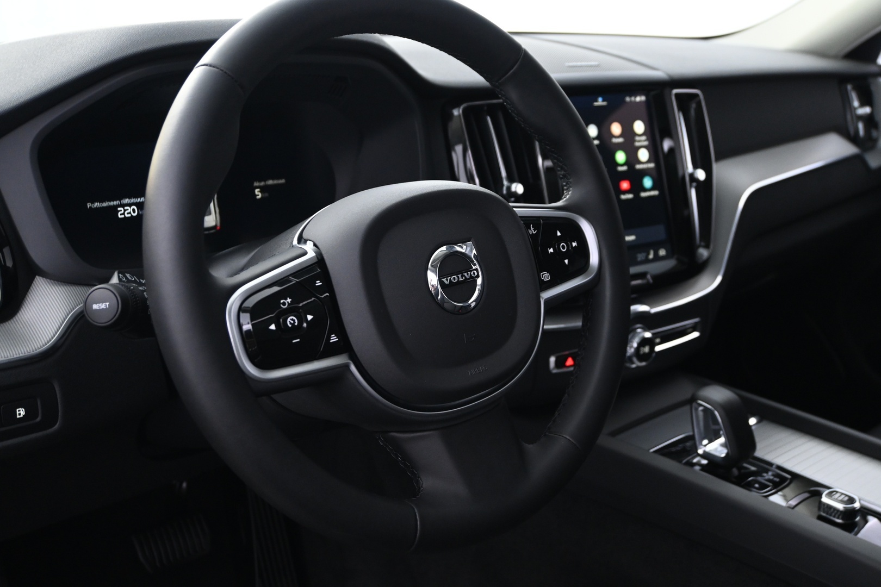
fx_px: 881
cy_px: 294
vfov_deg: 36.9
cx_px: 440
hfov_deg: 53.1
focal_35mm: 36
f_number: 4.2
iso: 1600
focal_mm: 24
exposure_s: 1/6
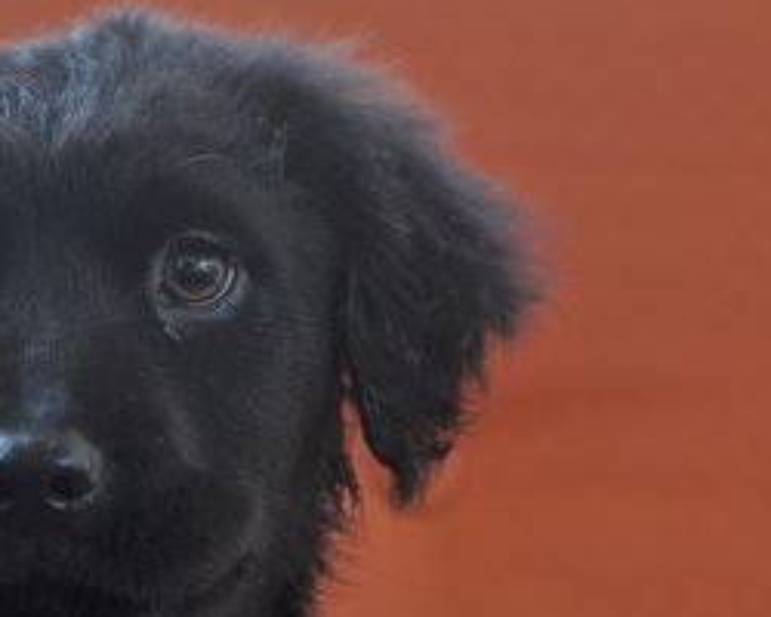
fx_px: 3217
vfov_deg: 10.9
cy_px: 507
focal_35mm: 141
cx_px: 71
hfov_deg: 13.5
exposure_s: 1/80
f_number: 3.2
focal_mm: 50
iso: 1600
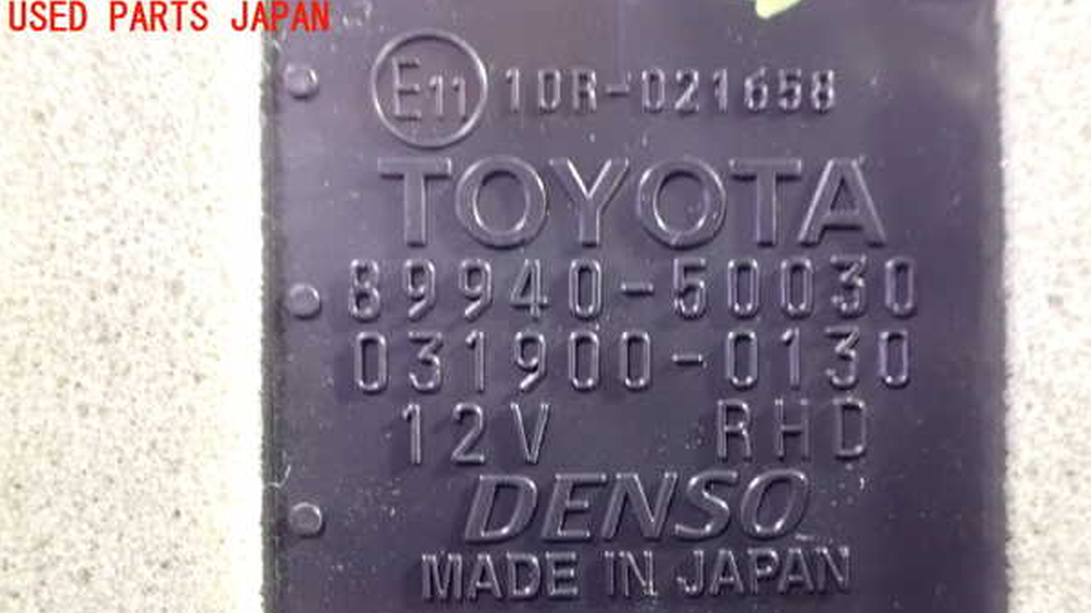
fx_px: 1012
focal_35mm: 35
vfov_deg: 33.4
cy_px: 407
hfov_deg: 56.6
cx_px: 546
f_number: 2.4
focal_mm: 5.79
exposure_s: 1/15
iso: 1600
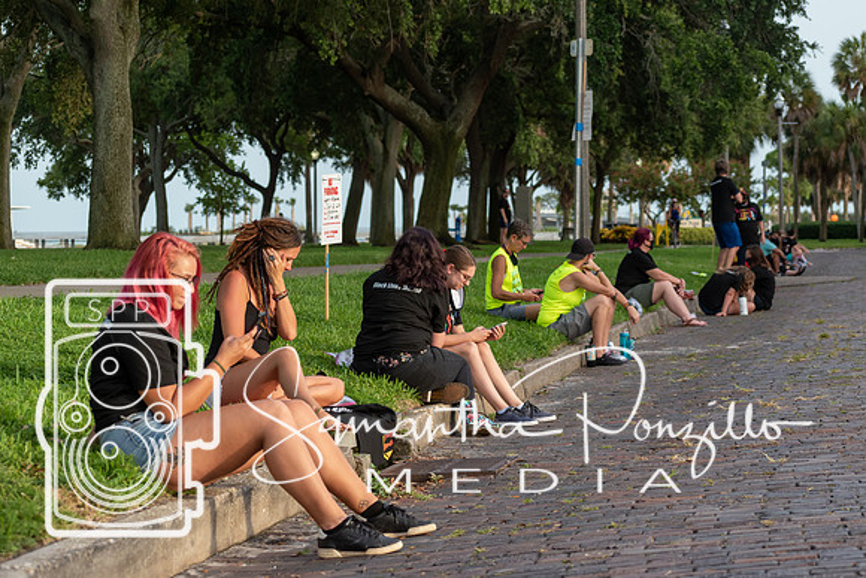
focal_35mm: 105
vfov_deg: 13.0
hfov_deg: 19.4
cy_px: 289
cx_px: 433
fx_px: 2533
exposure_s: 1/500
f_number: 5.6
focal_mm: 70
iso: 400
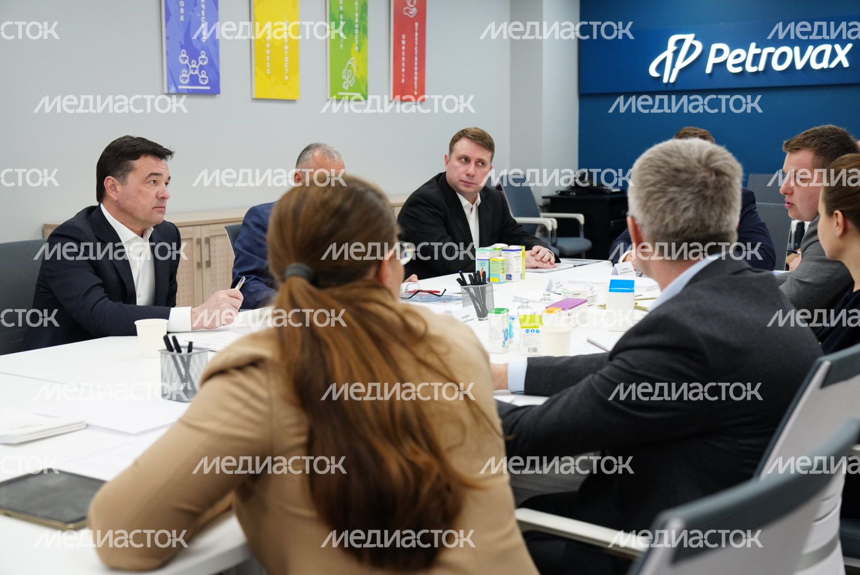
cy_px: 288
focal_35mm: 47
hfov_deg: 41.9
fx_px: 1124
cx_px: 430
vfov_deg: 28.7
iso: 2000
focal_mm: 47
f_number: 4
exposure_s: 1/320
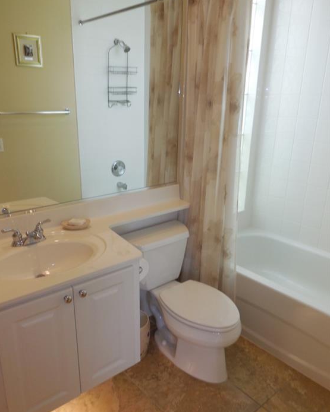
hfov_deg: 53.2
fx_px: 330
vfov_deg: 64.0
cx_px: 160
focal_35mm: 27
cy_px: 215
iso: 125
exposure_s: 1/30
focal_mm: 4.5
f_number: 3.1
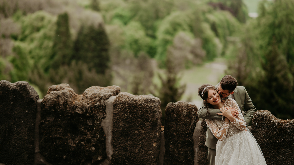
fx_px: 702
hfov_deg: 23.7
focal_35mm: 90
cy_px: 83
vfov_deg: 13.4
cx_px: 148
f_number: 1.6
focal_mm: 85
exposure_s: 1/1250
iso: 200
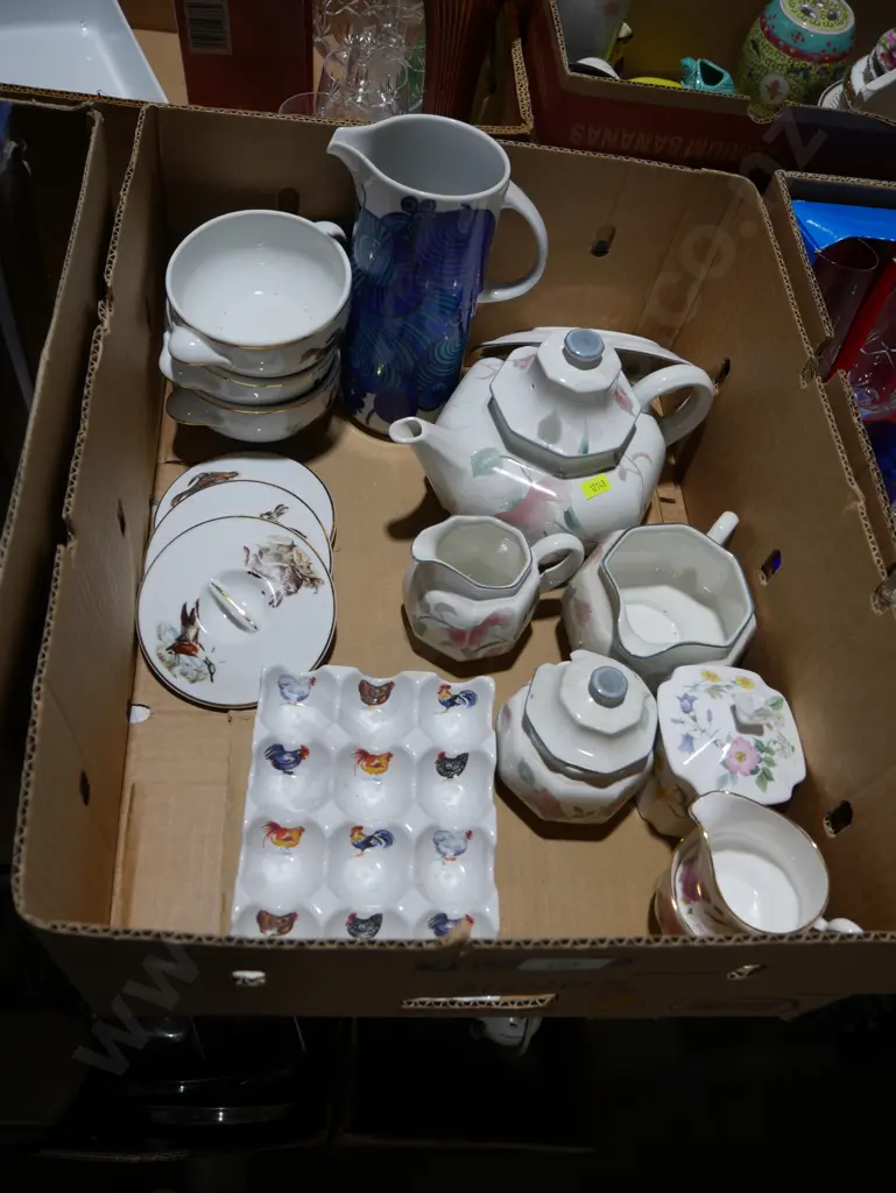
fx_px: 966
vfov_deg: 63.4
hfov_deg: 49.8
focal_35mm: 28
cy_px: 596
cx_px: 448
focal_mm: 14
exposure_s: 1/160
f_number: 4
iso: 200
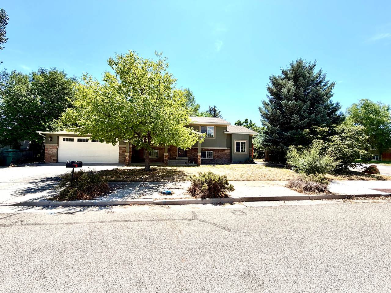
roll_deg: -0.4
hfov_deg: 102.1
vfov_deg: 85.7
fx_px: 158
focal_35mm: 14
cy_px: 146
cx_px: 196
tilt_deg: +1.6
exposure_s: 1/770
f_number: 2.2
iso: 25
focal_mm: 2.22
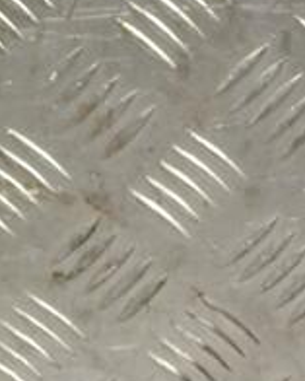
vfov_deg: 8.1
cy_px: 360
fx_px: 2666
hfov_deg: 6.4
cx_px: 579
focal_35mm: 236
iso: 3200
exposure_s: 1/320
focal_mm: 55
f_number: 9
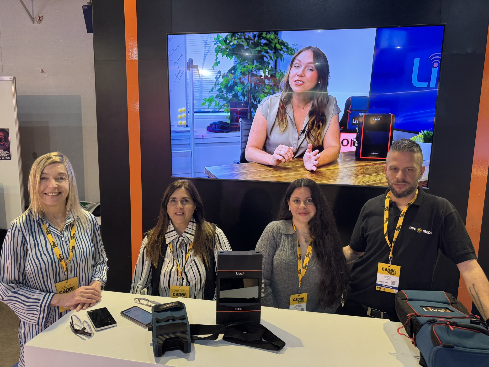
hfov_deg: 71.6
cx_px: 244
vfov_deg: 56.8
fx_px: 339
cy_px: 184
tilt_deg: -8.0
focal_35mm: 24
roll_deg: -1.4
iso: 160
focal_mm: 6.76
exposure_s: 1/100
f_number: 1.78
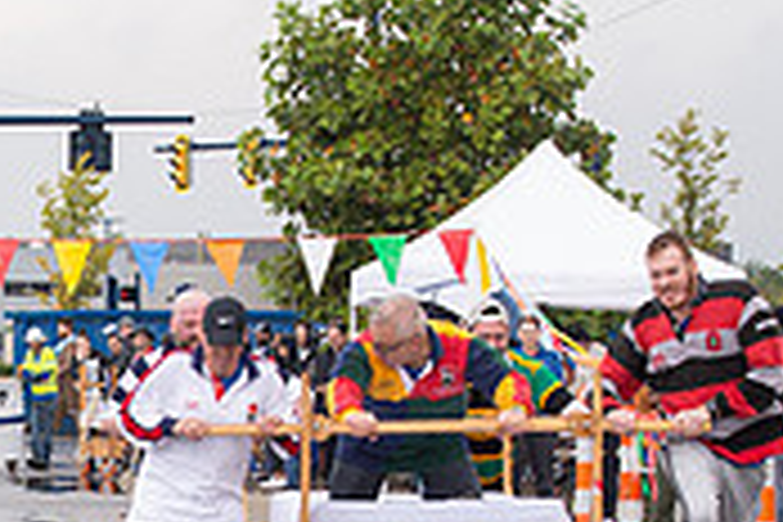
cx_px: -120
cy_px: 637
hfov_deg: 7.4
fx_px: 6003
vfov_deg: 5.0
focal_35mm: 276
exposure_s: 1/500
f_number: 7.1
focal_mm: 70
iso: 400
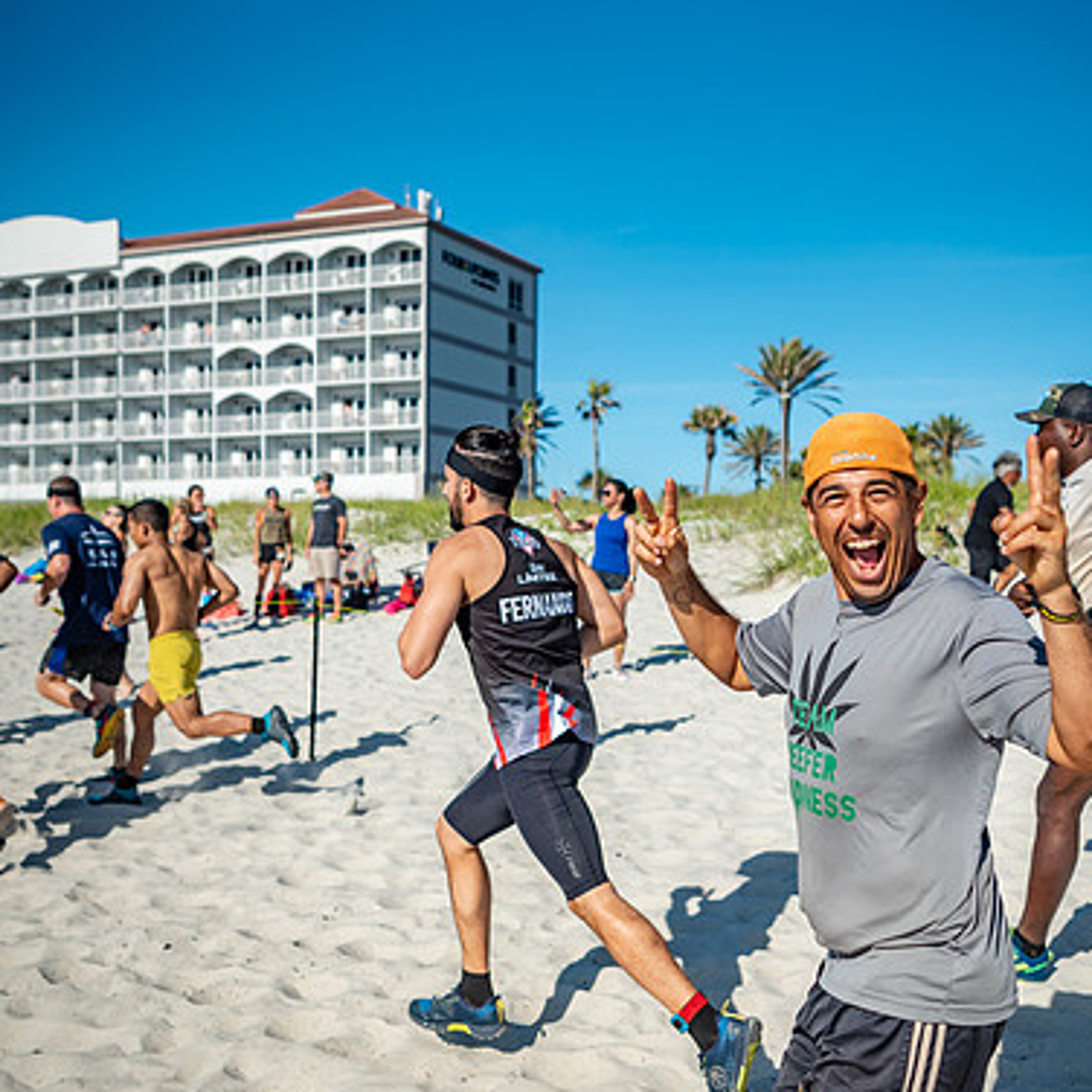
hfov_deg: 43.5
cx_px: 679
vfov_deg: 43.9
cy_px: 557
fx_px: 1356
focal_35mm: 38
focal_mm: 27
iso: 320
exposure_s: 1/4000
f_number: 2.8
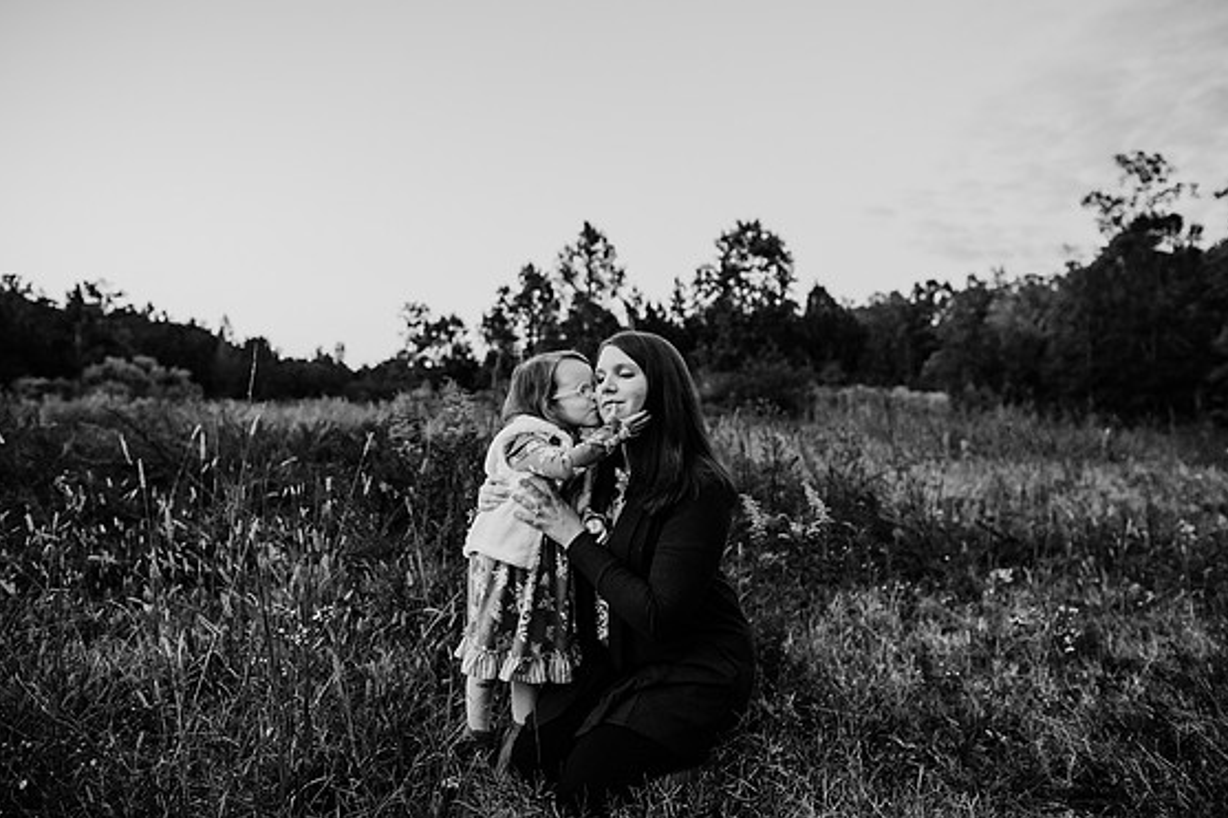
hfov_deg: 71.5
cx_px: 615
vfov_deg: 51.3
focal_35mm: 25
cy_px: 398
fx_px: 852
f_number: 2.8
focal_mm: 24
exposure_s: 1/250
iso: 800
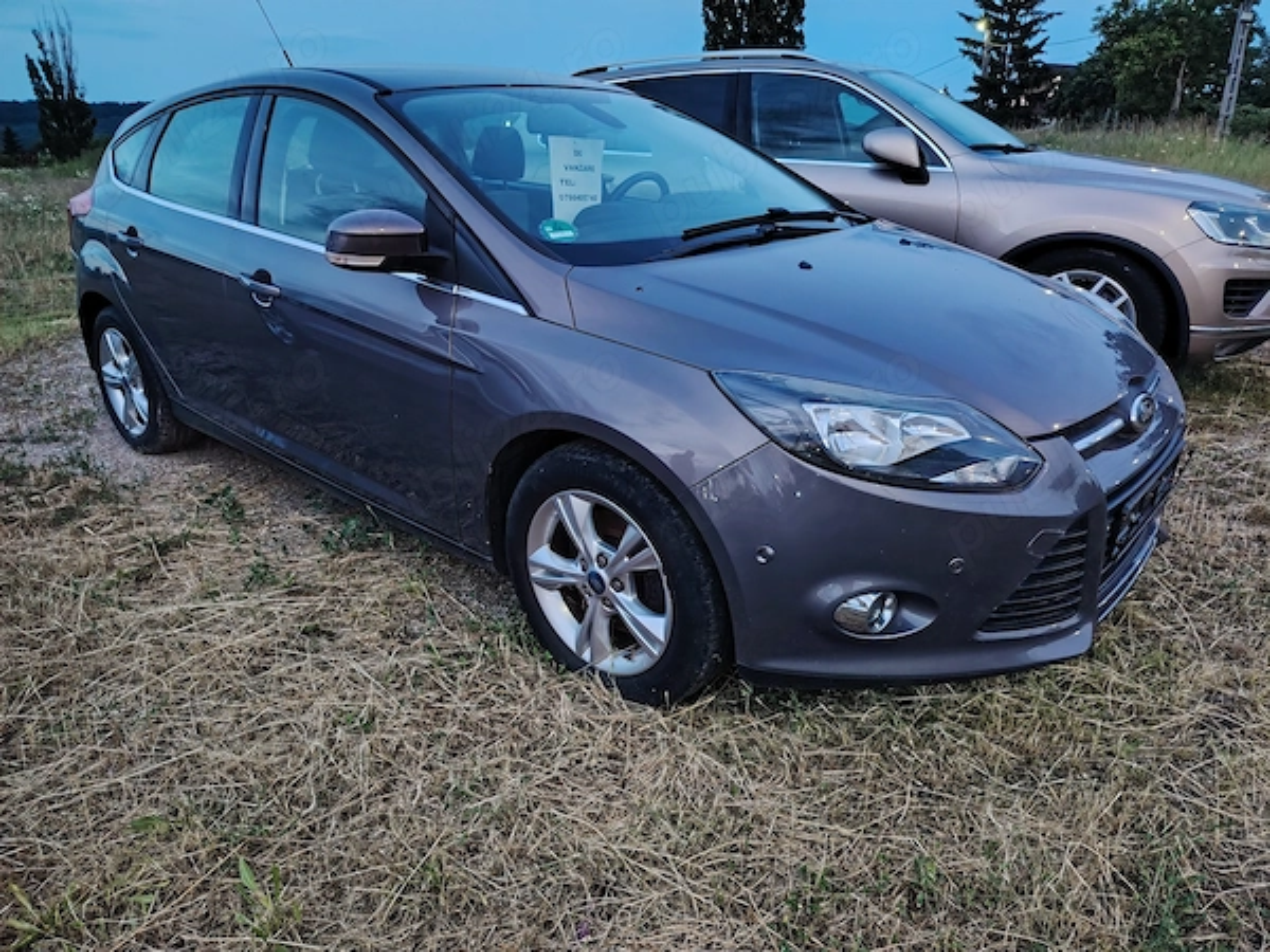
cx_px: 635
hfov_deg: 71.6
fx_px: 881
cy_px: 476
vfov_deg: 56.8
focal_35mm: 24
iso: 2281
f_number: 1.75
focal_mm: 5.25
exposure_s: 1/25
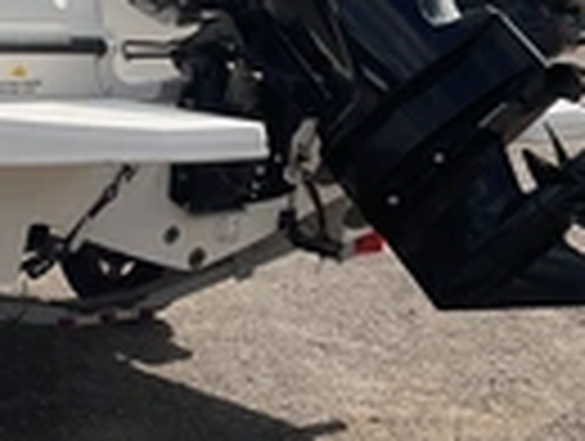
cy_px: 4
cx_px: -90
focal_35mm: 89
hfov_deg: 20.7
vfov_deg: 16.3
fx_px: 1507
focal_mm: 3
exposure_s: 1/3322
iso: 25
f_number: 1.8
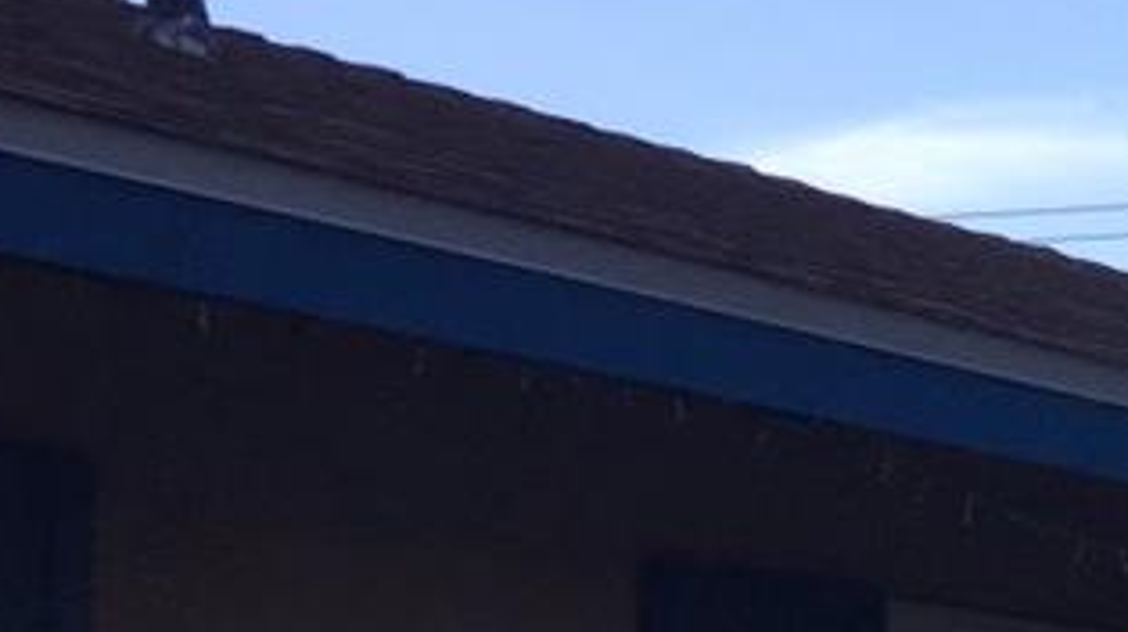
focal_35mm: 151
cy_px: 815
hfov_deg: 11.9
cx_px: 2583
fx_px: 4513
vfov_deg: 7.9
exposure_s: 1/227
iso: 32
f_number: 2.2
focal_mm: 4.15
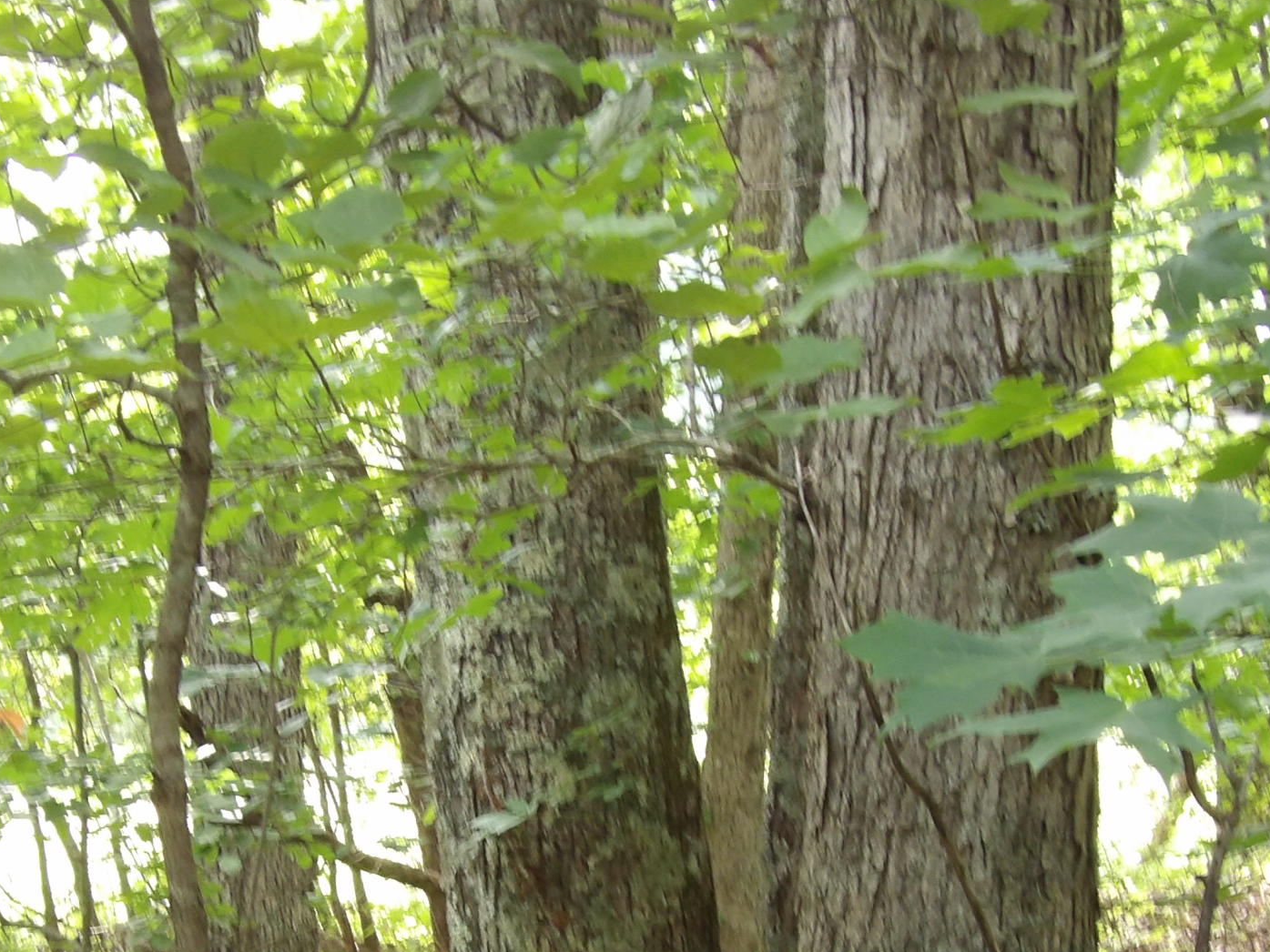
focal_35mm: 114
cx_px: 644
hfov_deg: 17.3
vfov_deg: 12.9
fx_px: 4182
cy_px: 916
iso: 200
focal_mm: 9.5
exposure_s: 1/18
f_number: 3.9
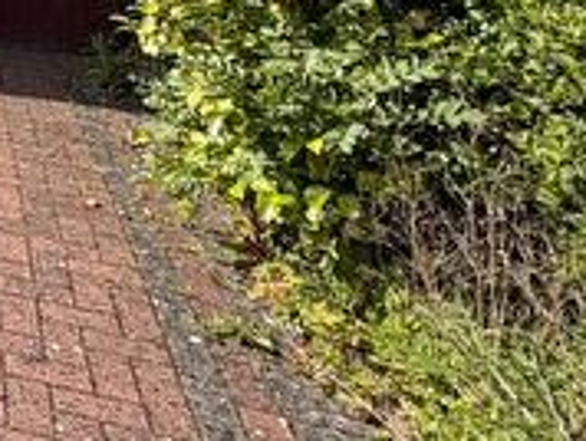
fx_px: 932
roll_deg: -1.5
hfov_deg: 23.0
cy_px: -219
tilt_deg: +4.0
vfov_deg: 22.1
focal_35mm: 55
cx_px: -418
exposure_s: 1/899
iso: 50
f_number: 2.2
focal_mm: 2.22
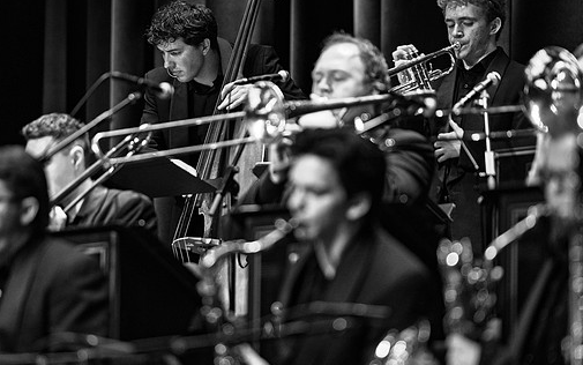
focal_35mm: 234
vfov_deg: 5.6
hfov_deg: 9.0
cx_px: 281
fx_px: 3719
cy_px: 154
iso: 4000
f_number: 2.8
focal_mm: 200
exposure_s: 1/320
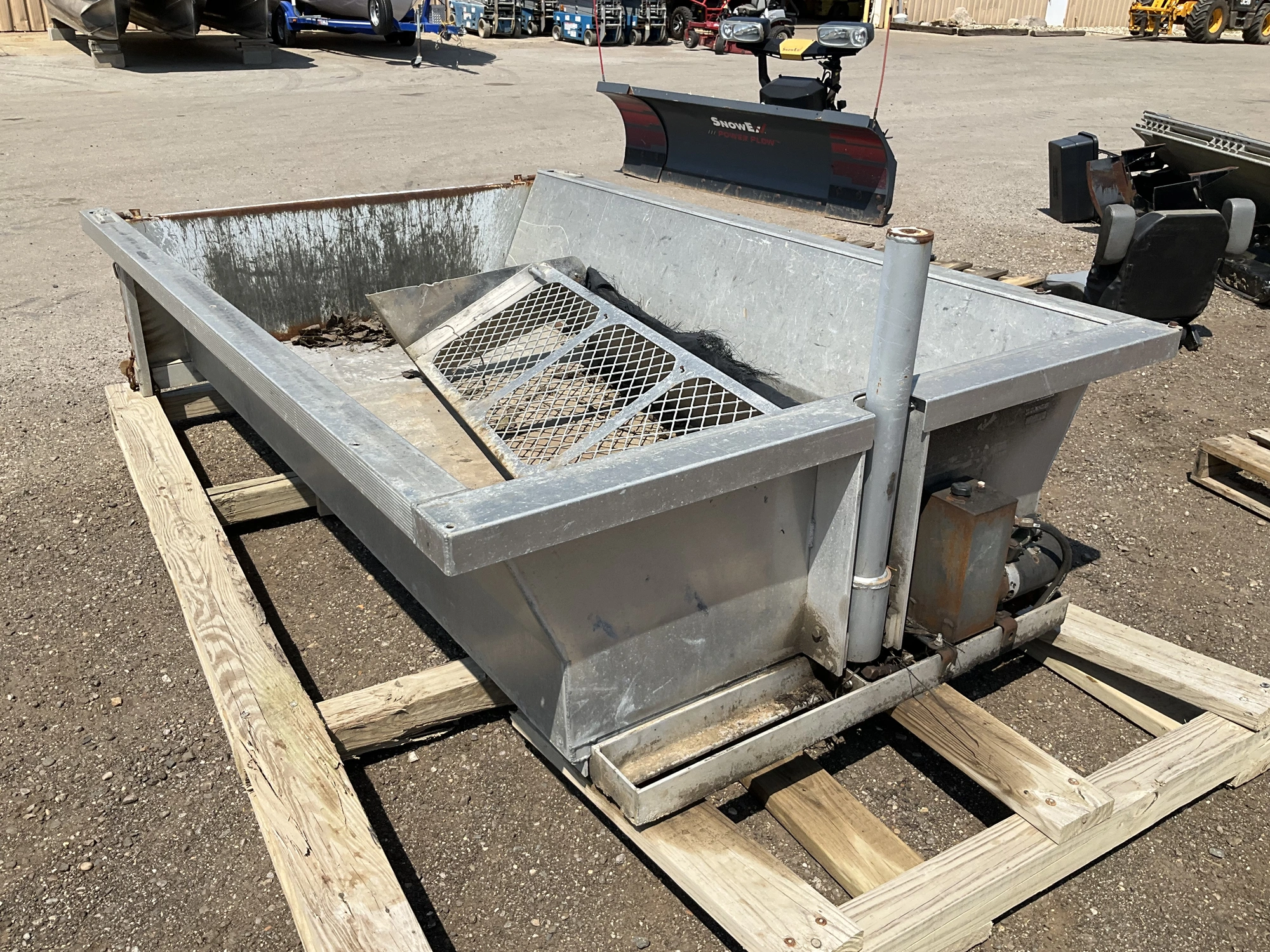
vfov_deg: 48.2
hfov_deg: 61.7
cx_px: 635
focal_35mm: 29
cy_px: 476
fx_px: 1064
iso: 25
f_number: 1.8
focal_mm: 3
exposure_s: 1/2141
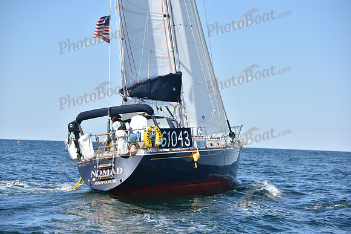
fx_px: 1268
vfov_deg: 10.6
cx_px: 176
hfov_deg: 15.8
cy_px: 117
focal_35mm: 130
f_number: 5.6
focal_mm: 130
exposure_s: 1/1600
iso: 250
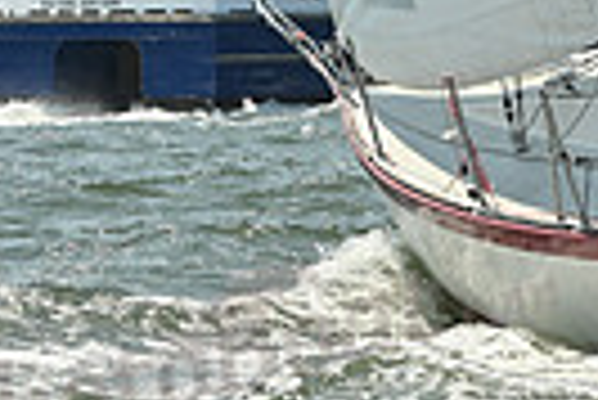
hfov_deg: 6.7
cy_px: 61
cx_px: 796
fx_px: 5072
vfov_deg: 4.5
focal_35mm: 305
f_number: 9
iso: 320
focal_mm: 70
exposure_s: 1/1250
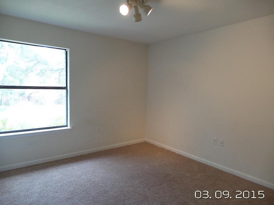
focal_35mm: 23
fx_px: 182
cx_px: 137
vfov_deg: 58.9
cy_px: 102
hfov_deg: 73.9
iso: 100
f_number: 2.8
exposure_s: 1/30
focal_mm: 4.1
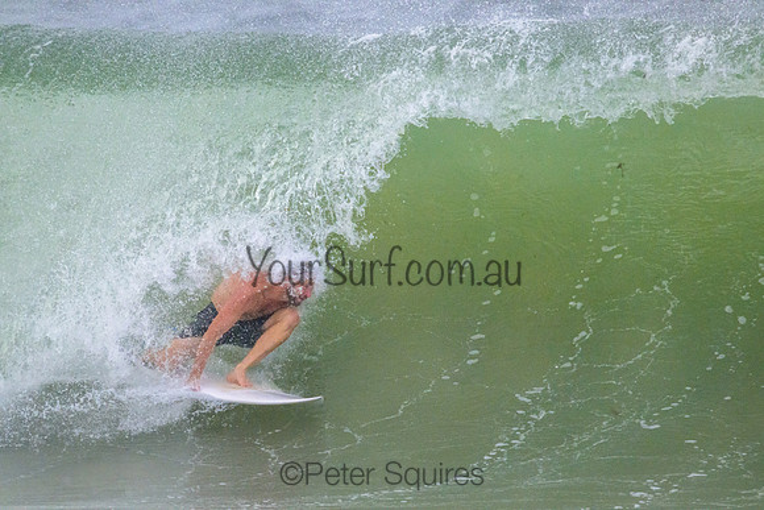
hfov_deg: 2.6
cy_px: 255
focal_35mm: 800
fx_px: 16981
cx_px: 382
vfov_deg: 1.7
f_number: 11
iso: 7200
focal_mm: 800
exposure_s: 1/3200
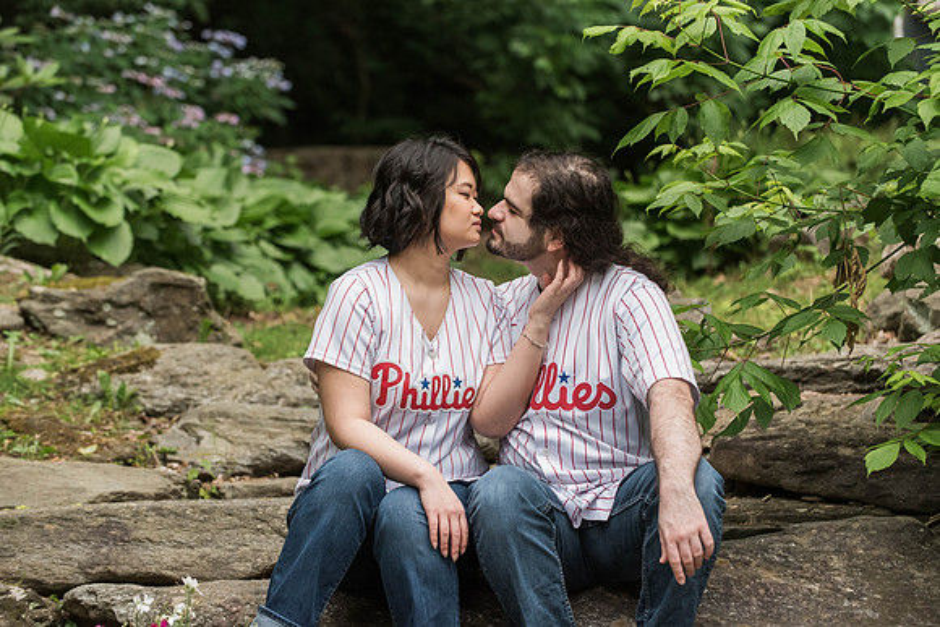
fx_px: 2966
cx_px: 472
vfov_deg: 12.1
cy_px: 304
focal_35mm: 114
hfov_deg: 18.0
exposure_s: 1/1000
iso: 2000
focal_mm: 110
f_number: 4
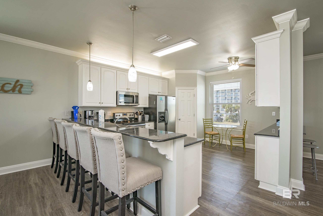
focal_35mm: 16
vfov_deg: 73.8
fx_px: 144
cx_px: 162
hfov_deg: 96.7
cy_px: 108
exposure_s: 1/10
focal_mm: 16
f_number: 13
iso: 500
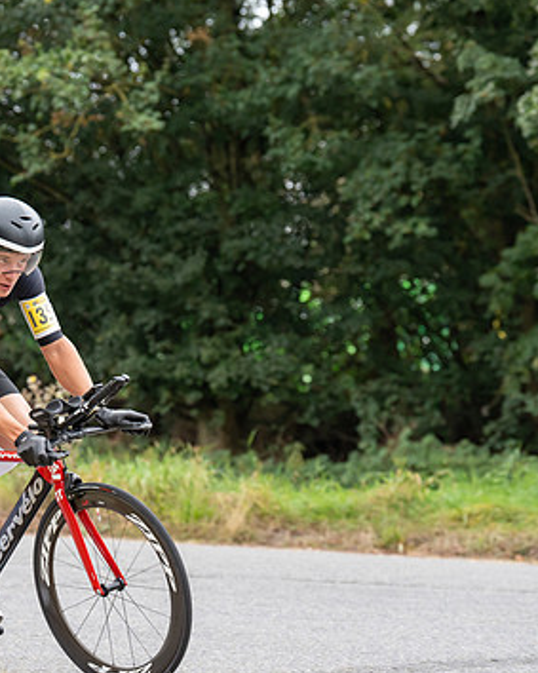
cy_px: 328
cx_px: 27
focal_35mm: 177
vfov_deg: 10.9
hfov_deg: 8.7
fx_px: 3524
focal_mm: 115
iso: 1250
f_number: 4
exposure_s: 1/1000
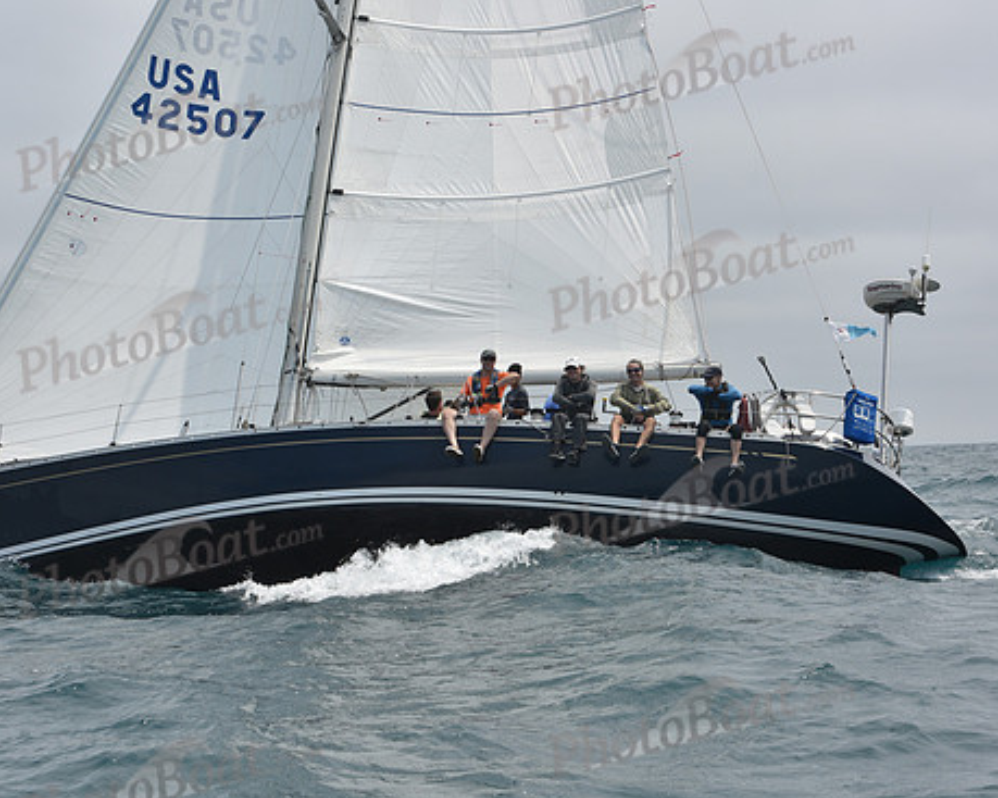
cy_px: 419
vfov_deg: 18.5
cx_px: 437
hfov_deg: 23.0
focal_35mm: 83
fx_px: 2451
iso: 250
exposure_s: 1/800
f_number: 11
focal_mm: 70
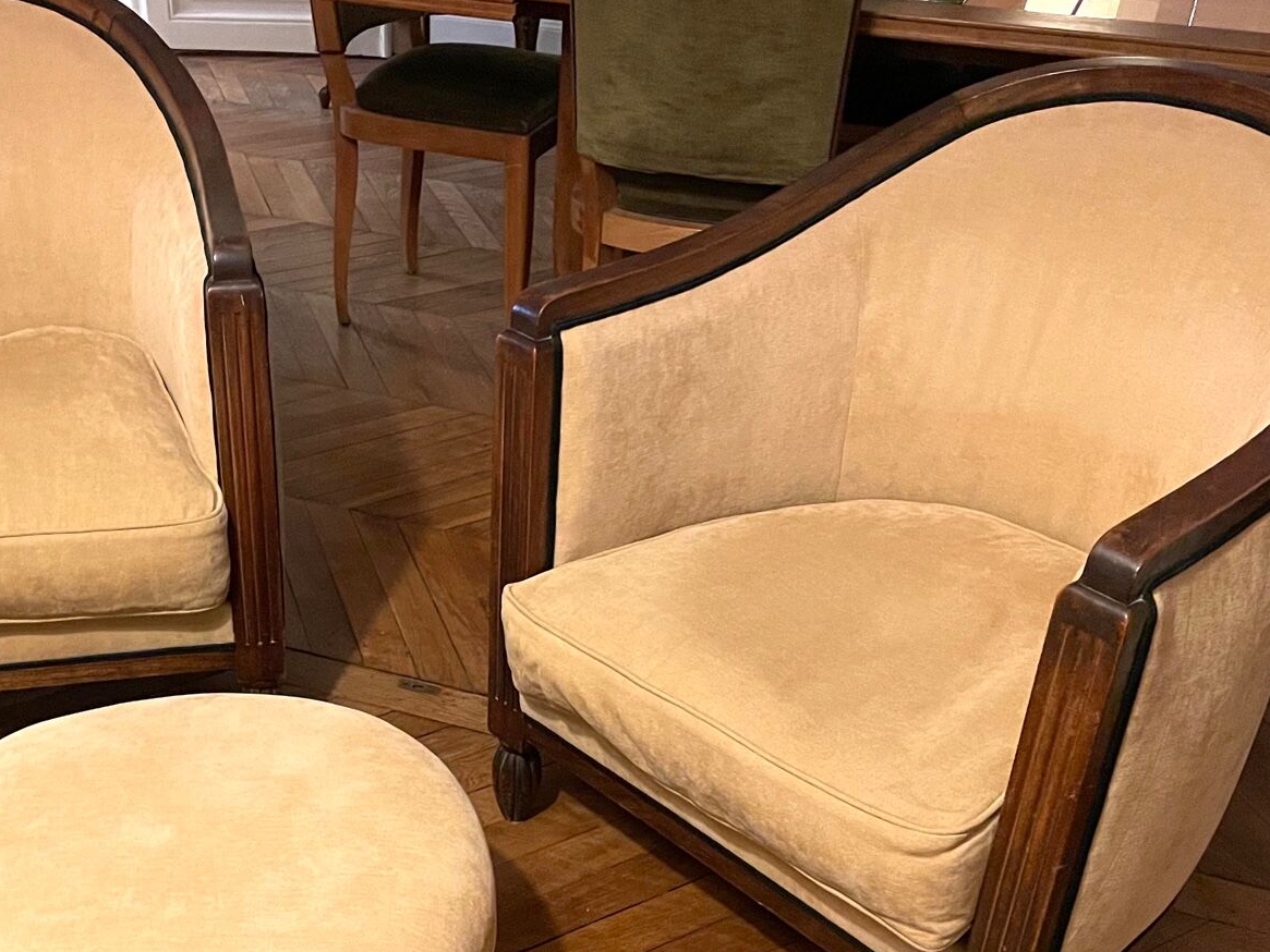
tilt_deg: -32.9
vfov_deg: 31.9
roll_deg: -1.0
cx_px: 448
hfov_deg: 41.6
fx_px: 1651
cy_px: 652
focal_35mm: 45
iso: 640
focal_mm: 4.2
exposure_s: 1/25
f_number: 1.6
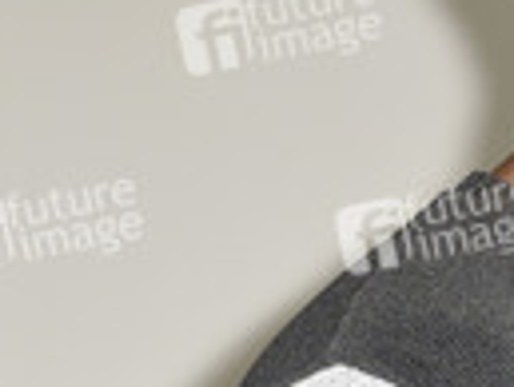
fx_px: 6064
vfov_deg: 3.7
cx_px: 729
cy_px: 128
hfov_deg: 4.8
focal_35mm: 408
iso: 800
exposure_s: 1/250
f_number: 6.3
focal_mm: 122
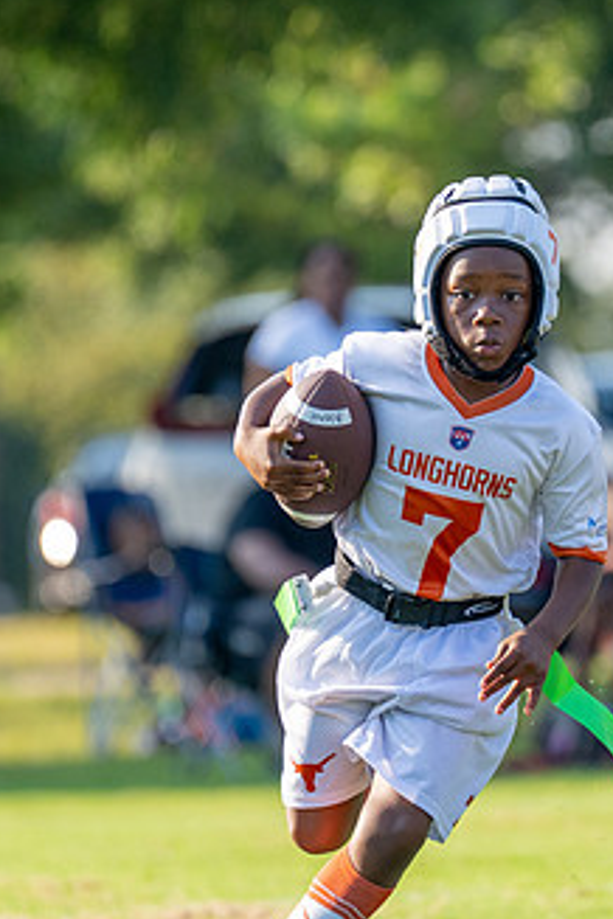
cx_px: 496
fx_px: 14430
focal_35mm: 565
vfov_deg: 3.6
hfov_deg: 2.4
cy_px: 466
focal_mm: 200
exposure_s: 1/2500
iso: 320
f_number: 2.8
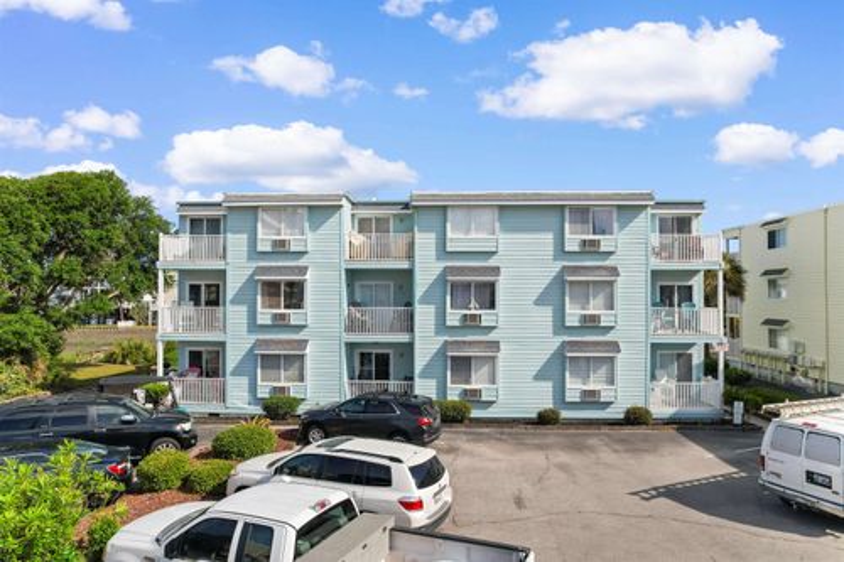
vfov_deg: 57.2
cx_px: 422
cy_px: 281
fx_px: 516
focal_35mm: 22
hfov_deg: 78.6
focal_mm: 8.38
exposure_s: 1/400
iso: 120
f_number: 2.8
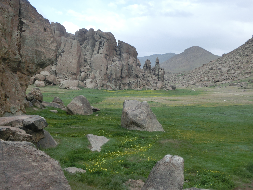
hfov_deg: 55.4
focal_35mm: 33
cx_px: 126
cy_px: 95
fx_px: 241
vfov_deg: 42.9
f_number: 3.7
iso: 80
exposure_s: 1/250
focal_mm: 5.93
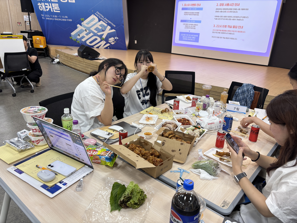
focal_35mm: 26
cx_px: 148
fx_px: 223
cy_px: 112
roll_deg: -3.6
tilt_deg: -20.9
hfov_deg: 67.3
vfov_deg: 53.1
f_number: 1.6
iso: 80
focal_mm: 5.96
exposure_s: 1/60
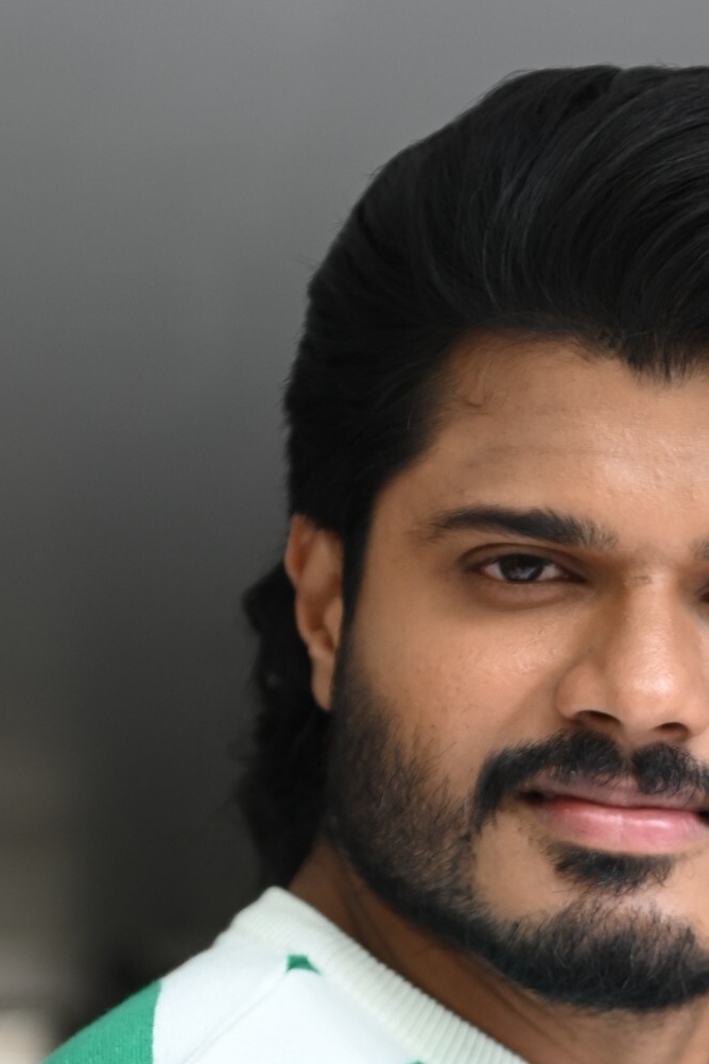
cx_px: 444
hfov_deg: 8.3
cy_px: 836
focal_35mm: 165
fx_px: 4874
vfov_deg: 12.4
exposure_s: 1/200
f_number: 4
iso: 640
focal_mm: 65
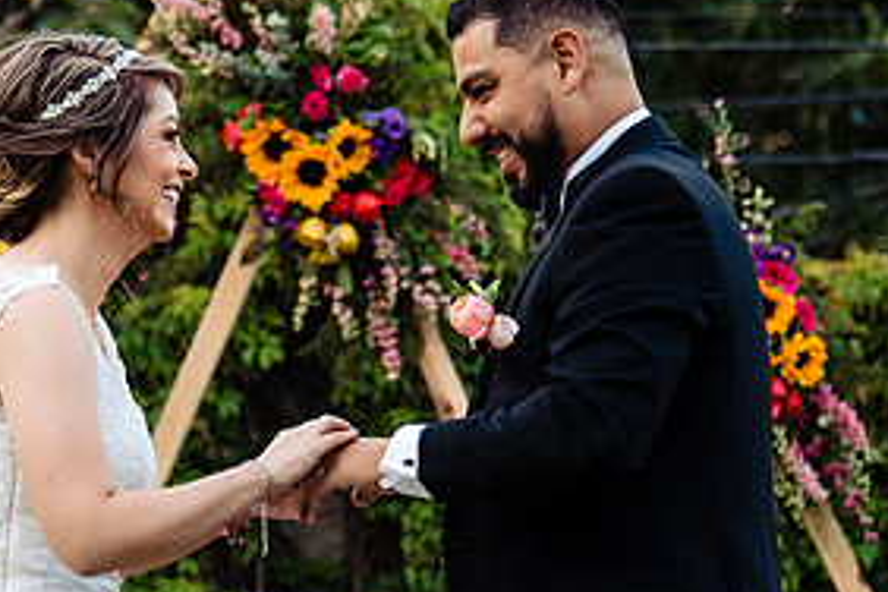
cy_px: 260
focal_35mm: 179
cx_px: 205
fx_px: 4415
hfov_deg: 11.5
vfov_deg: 7.7
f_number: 4.5
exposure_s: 1/250
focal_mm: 86
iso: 800
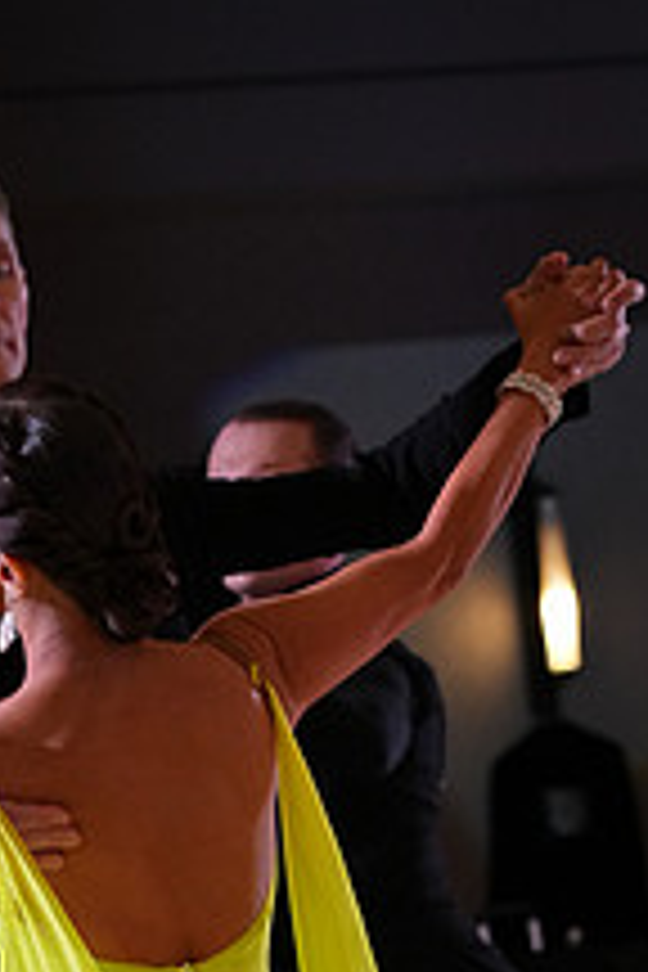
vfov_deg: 8.3
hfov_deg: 5.6
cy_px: 1174
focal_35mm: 244
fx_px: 6587
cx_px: 70
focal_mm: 91
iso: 2500
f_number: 5
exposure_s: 1/250
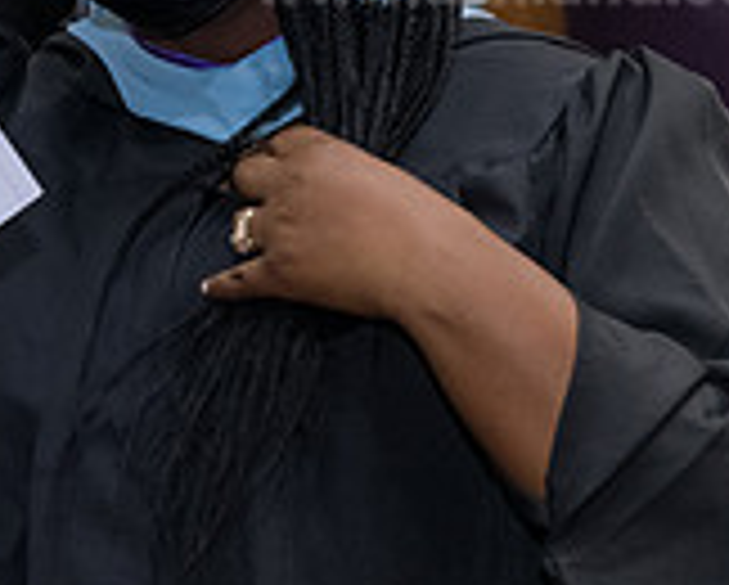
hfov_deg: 9.2
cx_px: 50
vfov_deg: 7.4
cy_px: 79
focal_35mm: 208
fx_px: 4493
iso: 2500
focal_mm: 62
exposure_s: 1/160
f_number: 5.6
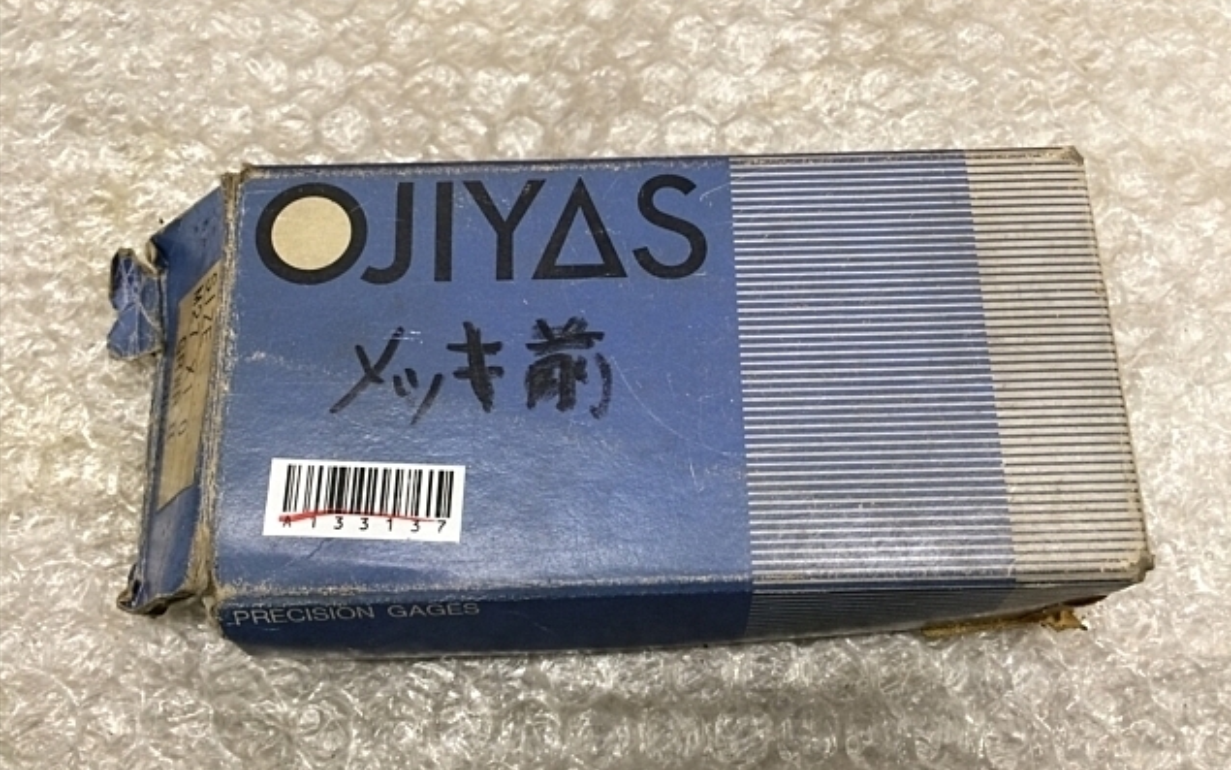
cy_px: 363
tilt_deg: -73.3
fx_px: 1040
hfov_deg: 61.2
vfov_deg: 40.6
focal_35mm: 31
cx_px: 618
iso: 80
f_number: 2.2
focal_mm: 4.15
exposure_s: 1/30
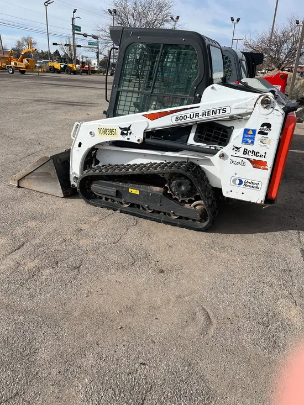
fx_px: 304
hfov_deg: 53.1
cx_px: 152
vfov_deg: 67.3
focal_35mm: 26
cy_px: 202
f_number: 1.6
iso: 50
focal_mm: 5.1
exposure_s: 1/3623
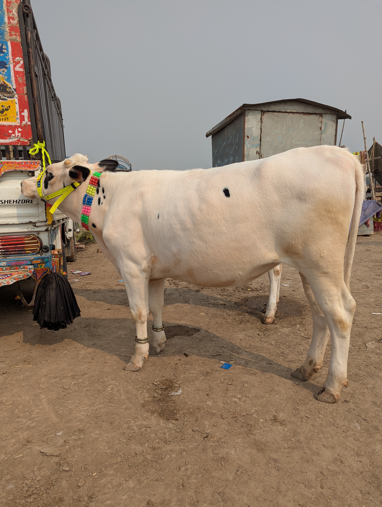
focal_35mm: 24
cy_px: 254
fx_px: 352
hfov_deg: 56.9
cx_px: 191
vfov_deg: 71.5
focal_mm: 6.81
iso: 44
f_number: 1.85
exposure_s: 1/2833
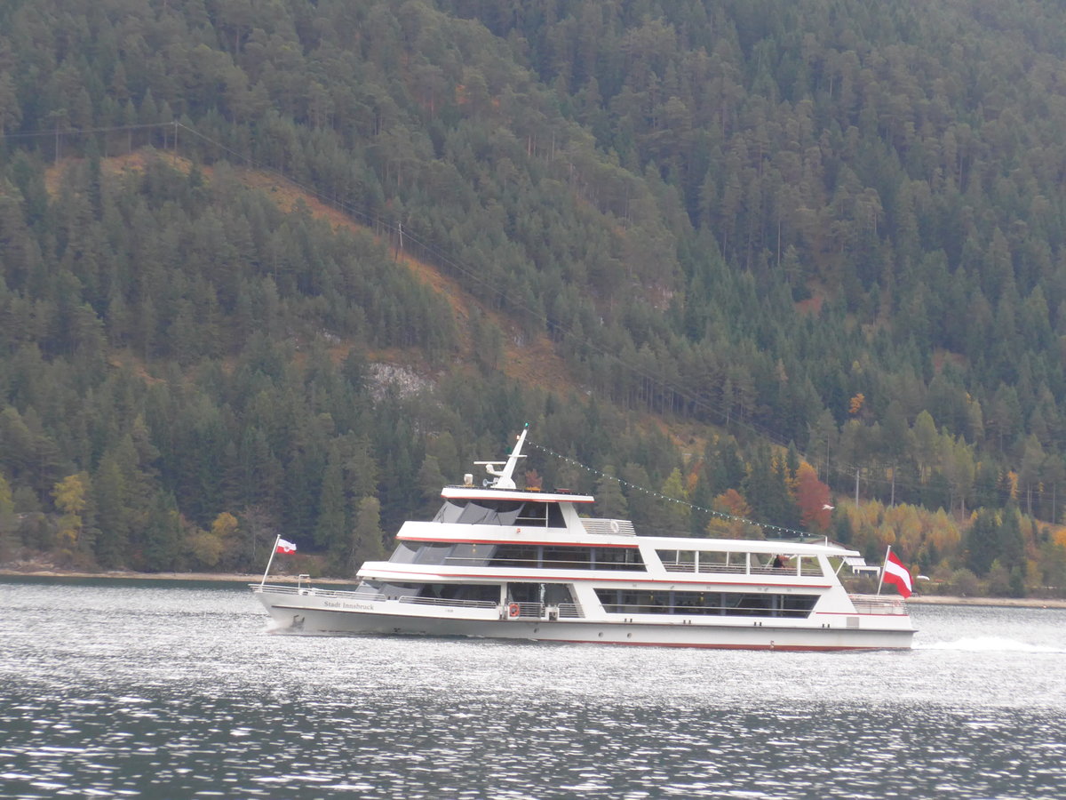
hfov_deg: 10.5
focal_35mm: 189
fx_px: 5820
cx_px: 533
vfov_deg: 7.9
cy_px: 400
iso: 400
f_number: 5.7
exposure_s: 1/80
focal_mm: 36.7
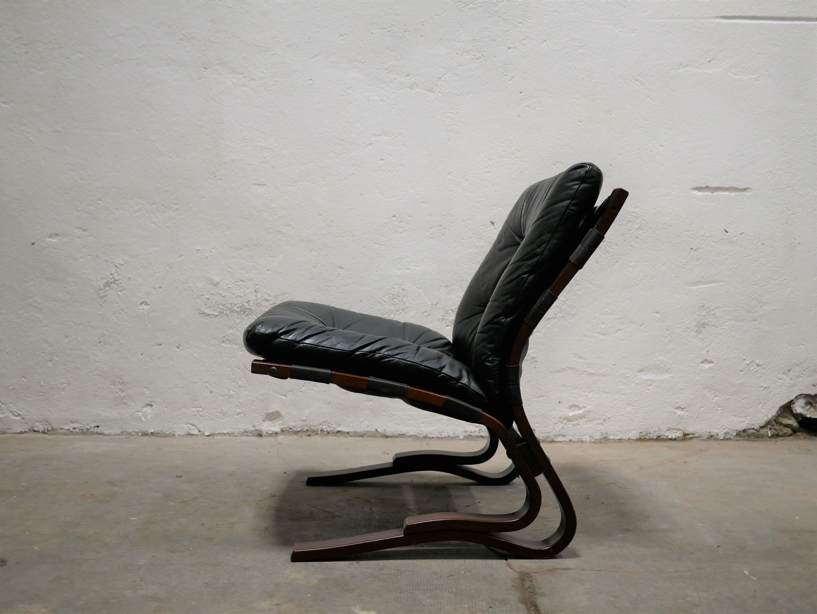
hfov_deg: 46.8
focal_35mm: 40
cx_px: 408
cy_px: 307
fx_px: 944
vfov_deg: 36.0
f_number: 1.7
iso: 200
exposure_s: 1/60
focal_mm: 20
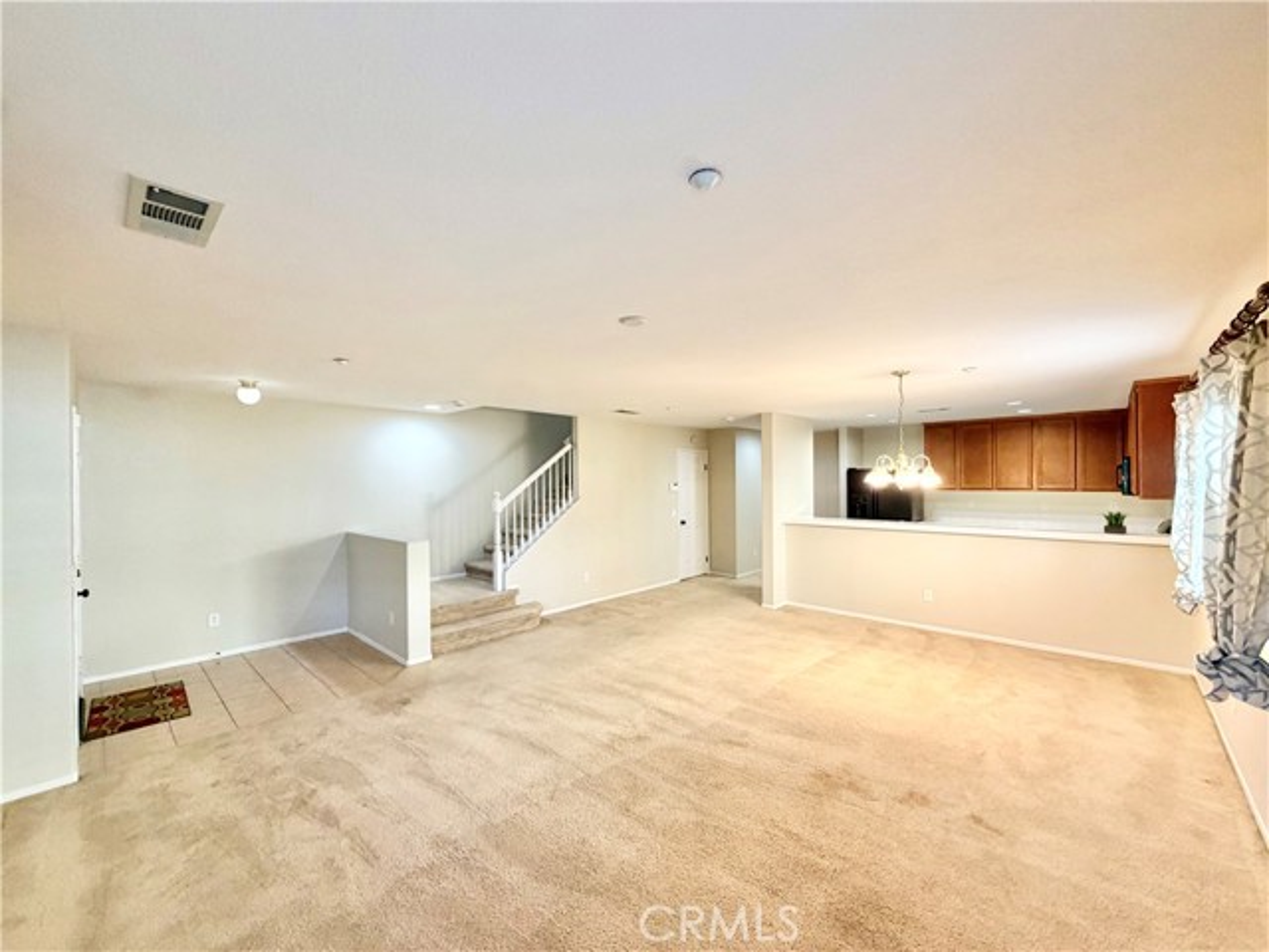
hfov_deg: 102.1
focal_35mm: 14
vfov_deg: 85.7
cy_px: 476
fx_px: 513
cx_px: 634
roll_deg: +0.9
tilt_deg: +0.0
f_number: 2.2
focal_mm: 2.22
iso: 160
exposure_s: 1/60
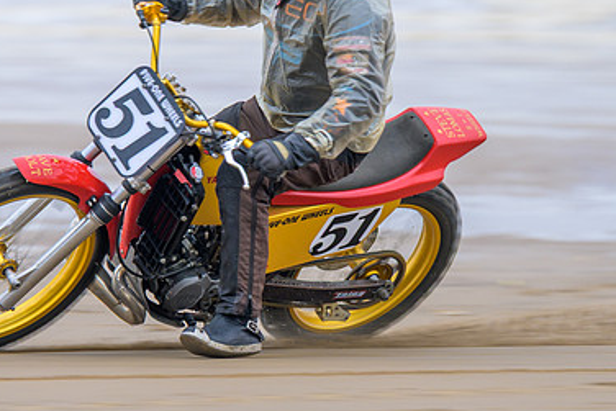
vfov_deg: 2.3
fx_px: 10133
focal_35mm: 592
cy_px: 130
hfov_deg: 3.5
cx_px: 142
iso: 90
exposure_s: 1/200
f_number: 4
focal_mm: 200
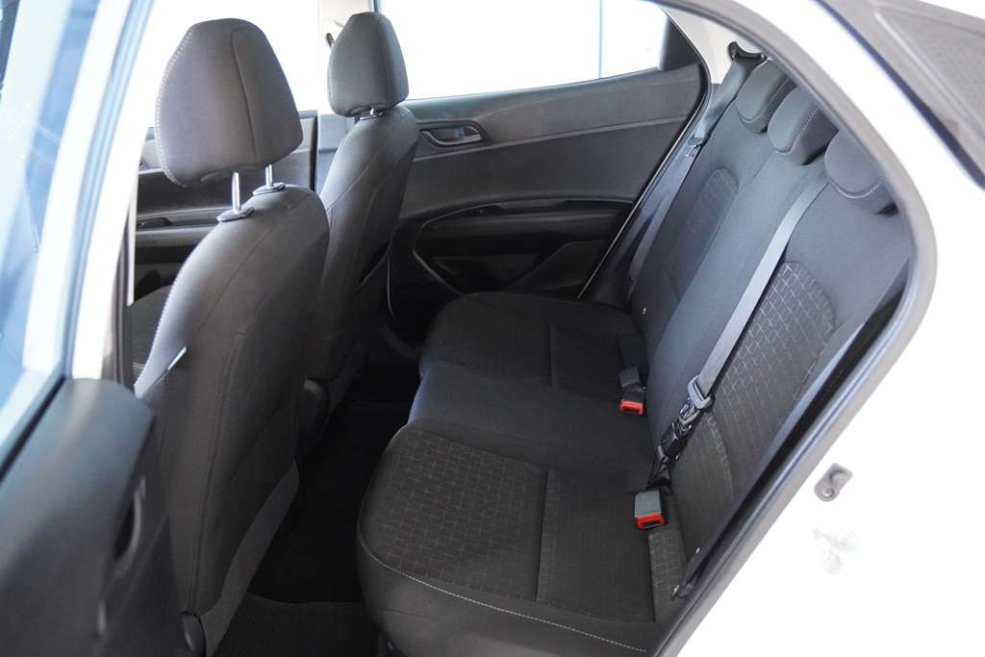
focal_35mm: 30
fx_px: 821
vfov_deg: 43.6
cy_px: 328
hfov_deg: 61.9
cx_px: 492
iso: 4000
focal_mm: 20
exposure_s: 1/160
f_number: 2.8
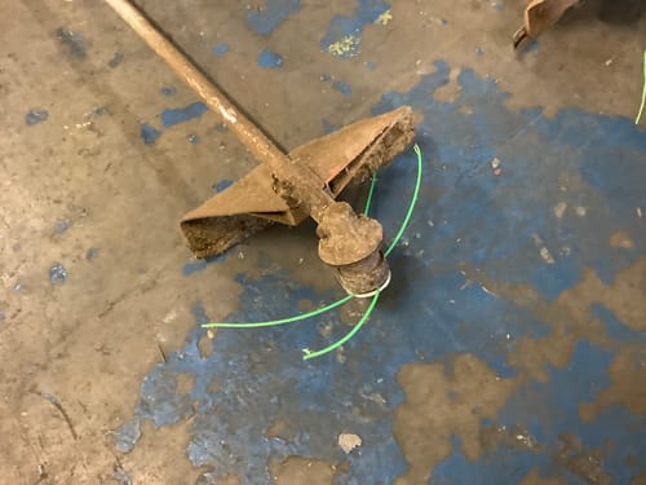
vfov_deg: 45.4
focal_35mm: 31
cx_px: 323
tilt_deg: -63.3
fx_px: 579
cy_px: 242
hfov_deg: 58.4
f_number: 2.4
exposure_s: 1/25
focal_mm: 3.3
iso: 640
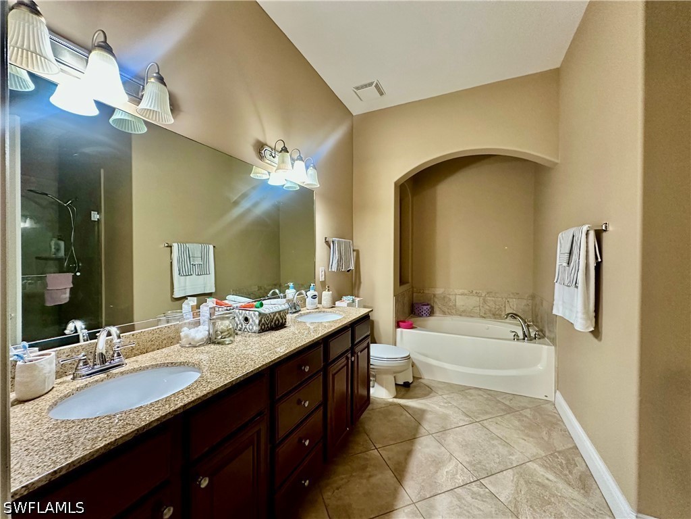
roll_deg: -0.1
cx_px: 346
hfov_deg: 102.1
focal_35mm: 14
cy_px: 260
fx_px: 279
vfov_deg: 85.7
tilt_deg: -0.6
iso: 640
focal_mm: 2.22
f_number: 2.2
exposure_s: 1/60
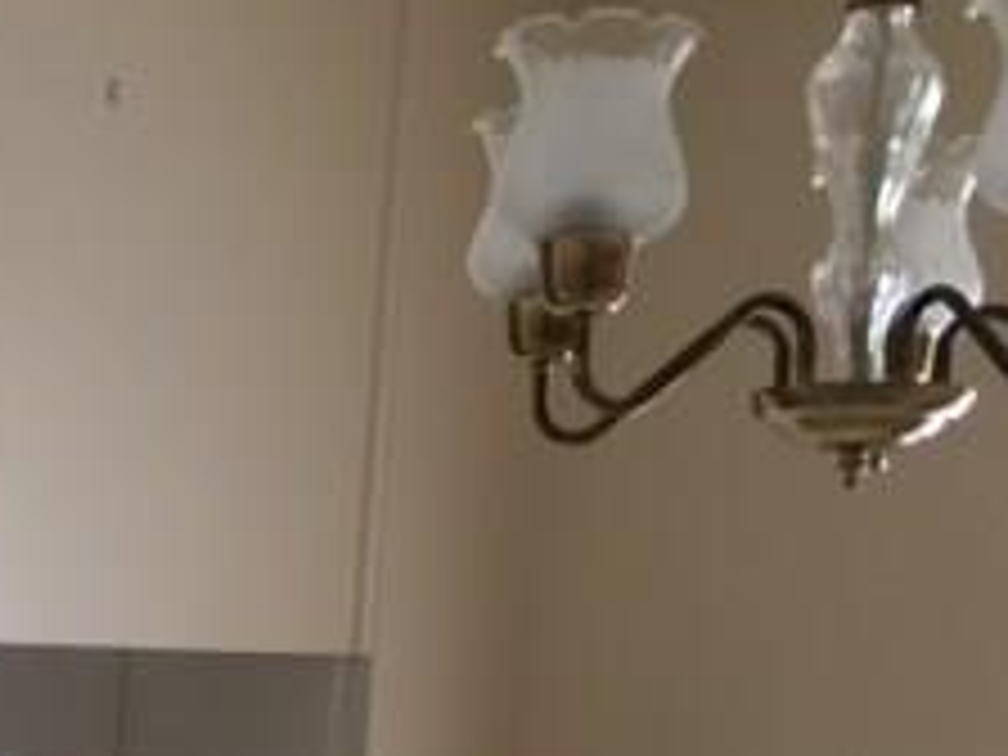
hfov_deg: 21.8
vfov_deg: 17.4
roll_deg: -2.8
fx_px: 2417
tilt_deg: -3.8
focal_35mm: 83
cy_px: 747
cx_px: -212
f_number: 2.2
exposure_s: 1/30
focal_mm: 4.15
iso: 32
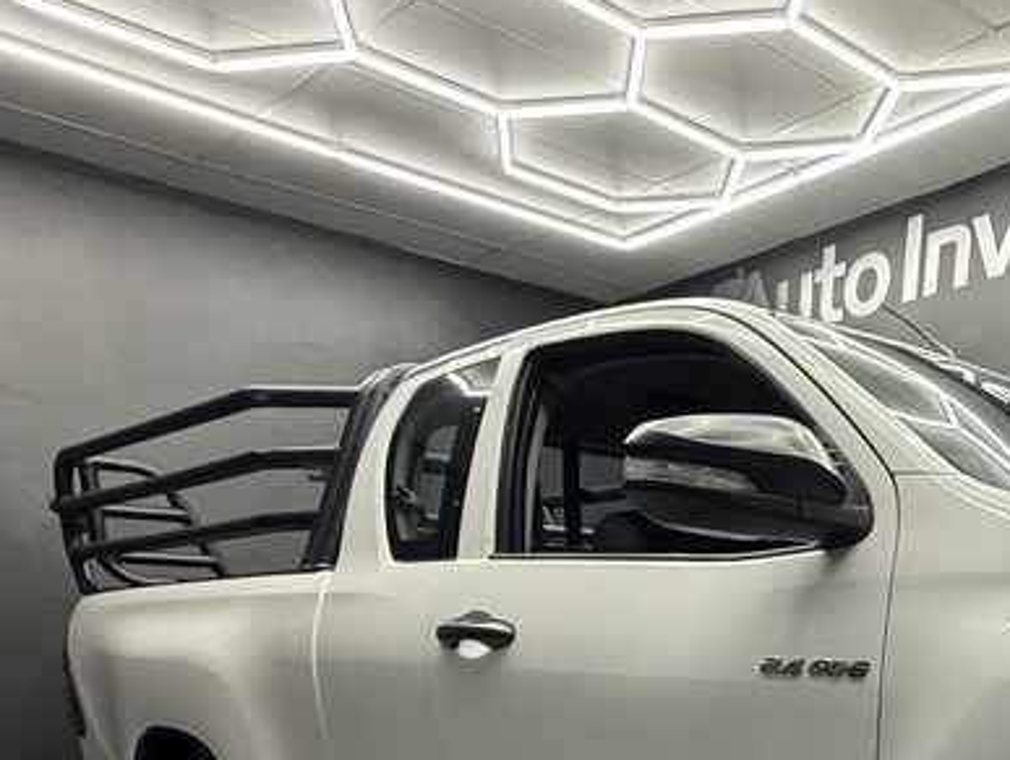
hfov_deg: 41.7
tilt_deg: -10.6
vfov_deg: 33.1
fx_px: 1081
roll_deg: +1.3
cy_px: 864
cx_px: 1065
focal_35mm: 37
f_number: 2.2
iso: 200
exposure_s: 1/100
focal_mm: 2.22
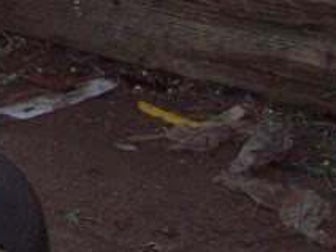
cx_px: -326
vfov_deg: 8.2
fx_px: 1689
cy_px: -203
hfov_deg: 10.5
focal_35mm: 174
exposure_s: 1/64
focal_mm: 6
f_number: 2.7
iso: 80
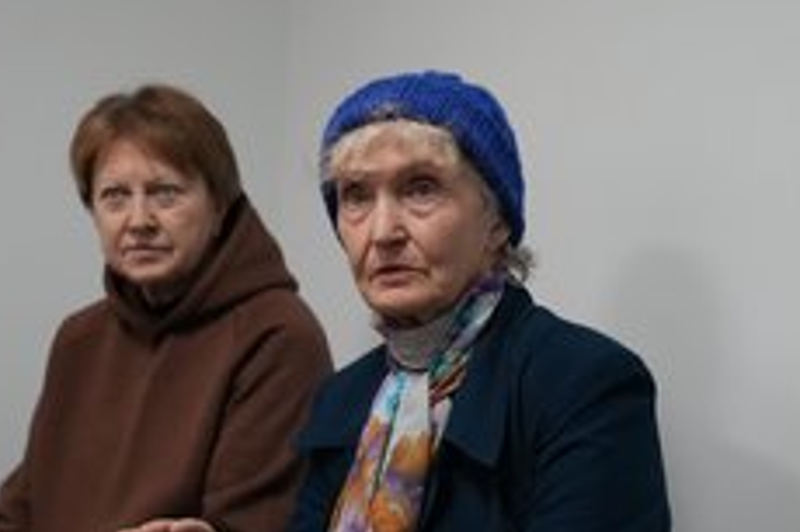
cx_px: 369
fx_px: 1355
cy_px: 367
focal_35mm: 61
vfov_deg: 22.1
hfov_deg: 32.9
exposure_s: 1/400
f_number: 3.2
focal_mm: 35
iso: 6400
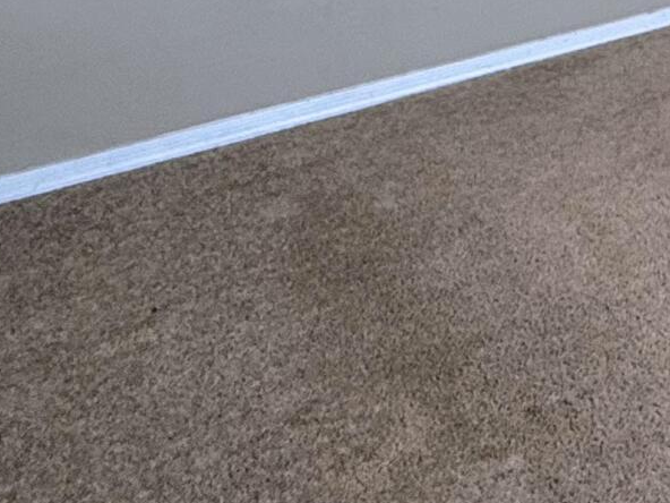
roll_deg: +0.1
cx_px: 1047
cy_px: -254
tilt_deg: -9.4
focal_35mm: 71
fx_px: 1374
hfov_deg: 22.0
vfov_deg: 18.4
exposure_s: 1/99
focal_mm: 2.22
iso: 200
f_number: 2.2
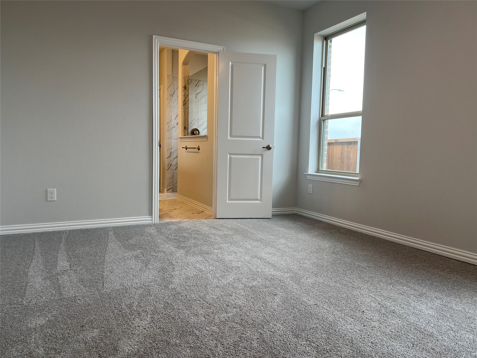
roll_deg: -1.0
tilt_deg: -5.1
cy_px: 179
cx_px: 238
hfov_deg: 67.3
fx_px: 358
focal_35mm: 26
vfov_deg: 53.1
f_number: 1.5
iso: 50
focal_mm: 5.7
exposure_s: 1/166
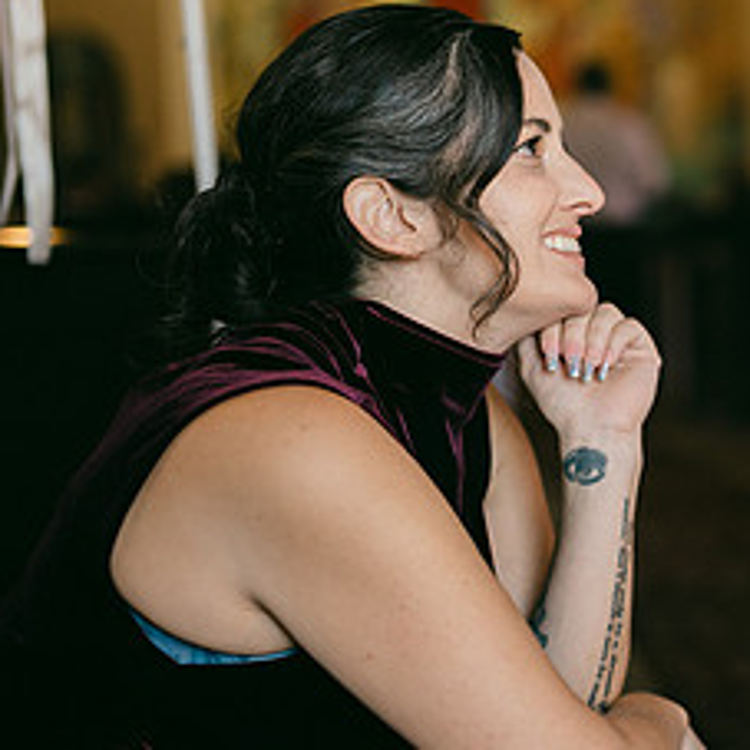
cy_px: 385
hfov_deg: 20.9
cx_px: 770
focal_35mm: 80
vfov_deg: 21.7
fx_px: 1961
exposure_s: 1/800
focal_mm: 35
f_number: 1.2
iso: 320
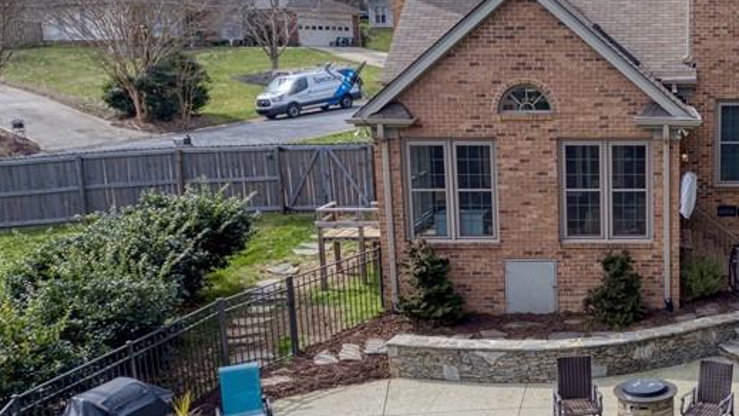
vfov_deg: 27.7
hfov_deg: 43.7
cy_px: 240
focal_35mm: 43
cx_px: 651
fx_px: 843
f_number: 2.8
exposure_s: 1/374
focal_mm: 3.61
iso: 100
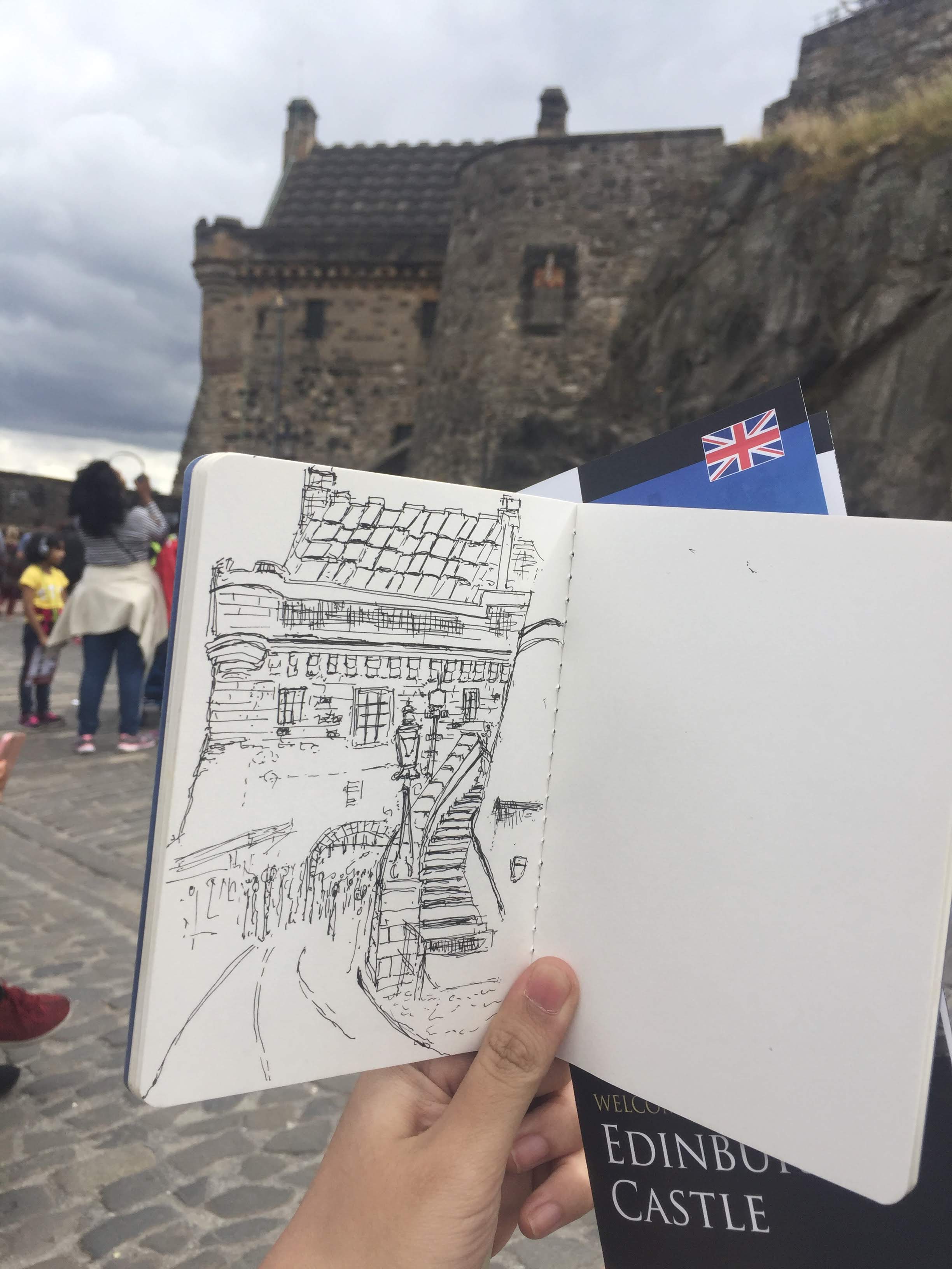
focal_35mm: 29
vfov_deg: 61.7
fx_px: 1063
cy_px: 634
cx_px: 476
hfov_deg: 48.2
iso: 32
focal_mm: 4.15
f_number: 2.2
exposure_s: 1/1412
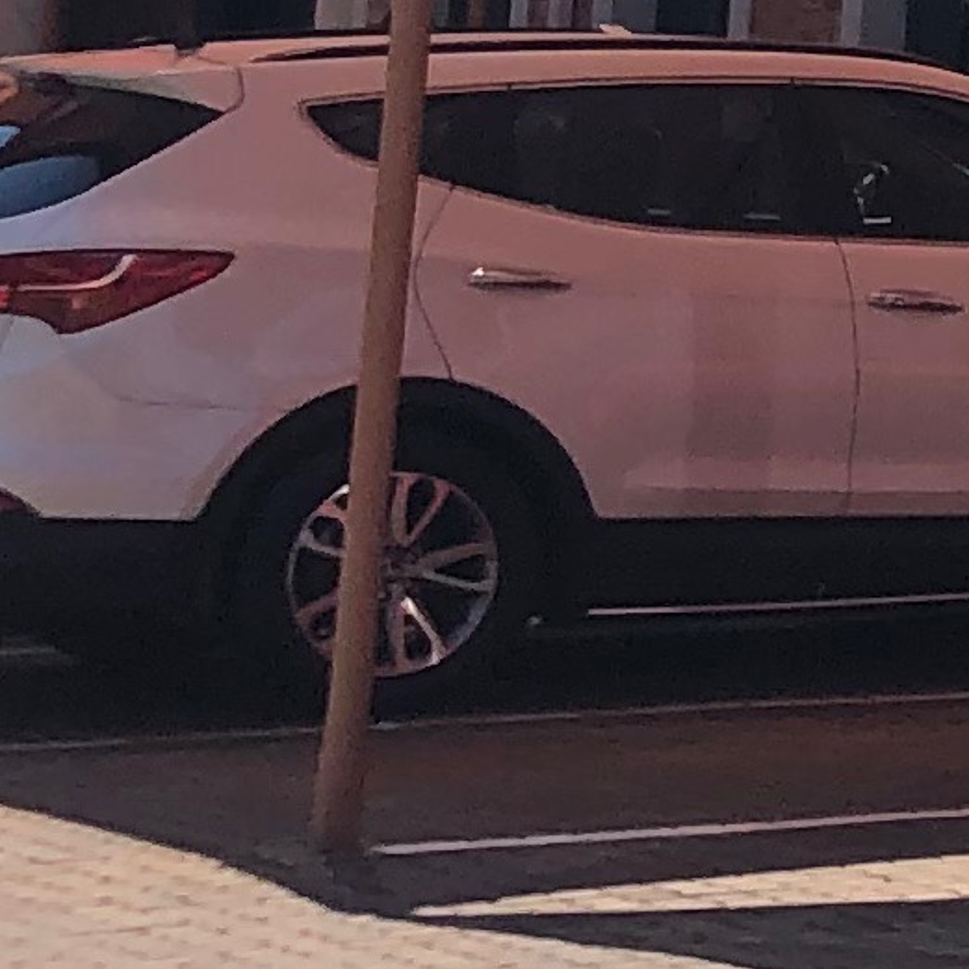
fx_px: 6049
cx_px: 3386
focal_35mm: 191
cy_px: -162
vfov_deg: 9.1
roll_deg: -2.2
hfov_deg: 7.5
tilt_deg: +9.0
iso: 20
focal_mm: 3.99
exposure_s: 1/1297
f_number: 1.8
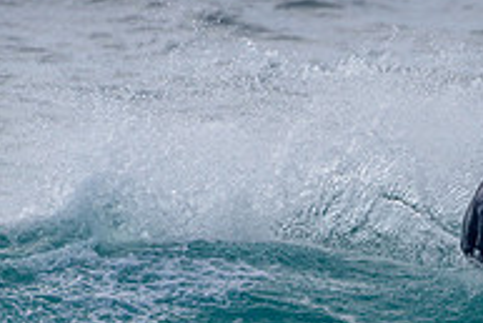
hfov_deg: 1.1
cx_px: 562
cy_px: 339
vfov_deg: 0.7
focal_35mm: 1846
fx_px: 24785
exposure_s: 1/2000
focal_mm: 500
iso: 140
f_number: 5.6
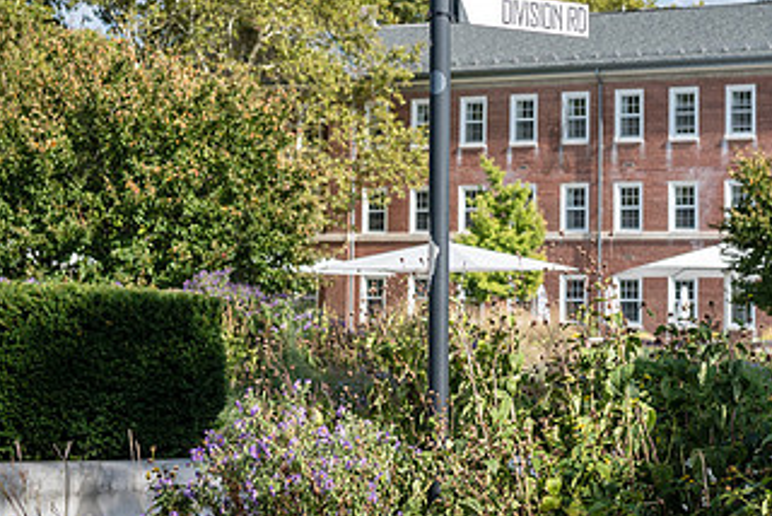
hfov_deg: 20.5
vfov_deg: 13.8
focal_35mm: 99
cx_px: 506
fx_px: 2125
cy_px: 110
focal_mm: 50
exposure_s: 1/1250
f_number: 4.5
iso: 250
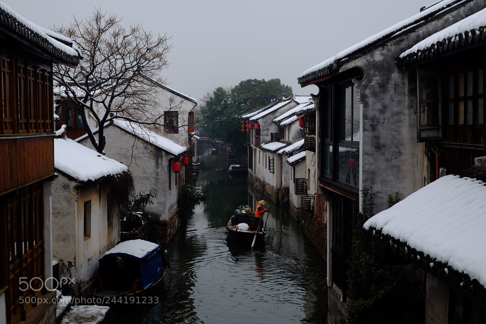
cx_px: 243
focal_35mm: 51
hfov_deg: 38.9
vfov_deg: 26.5
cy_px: 162
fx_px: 689
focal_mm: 34.3
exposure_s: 1/60
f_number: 7.1
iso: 500
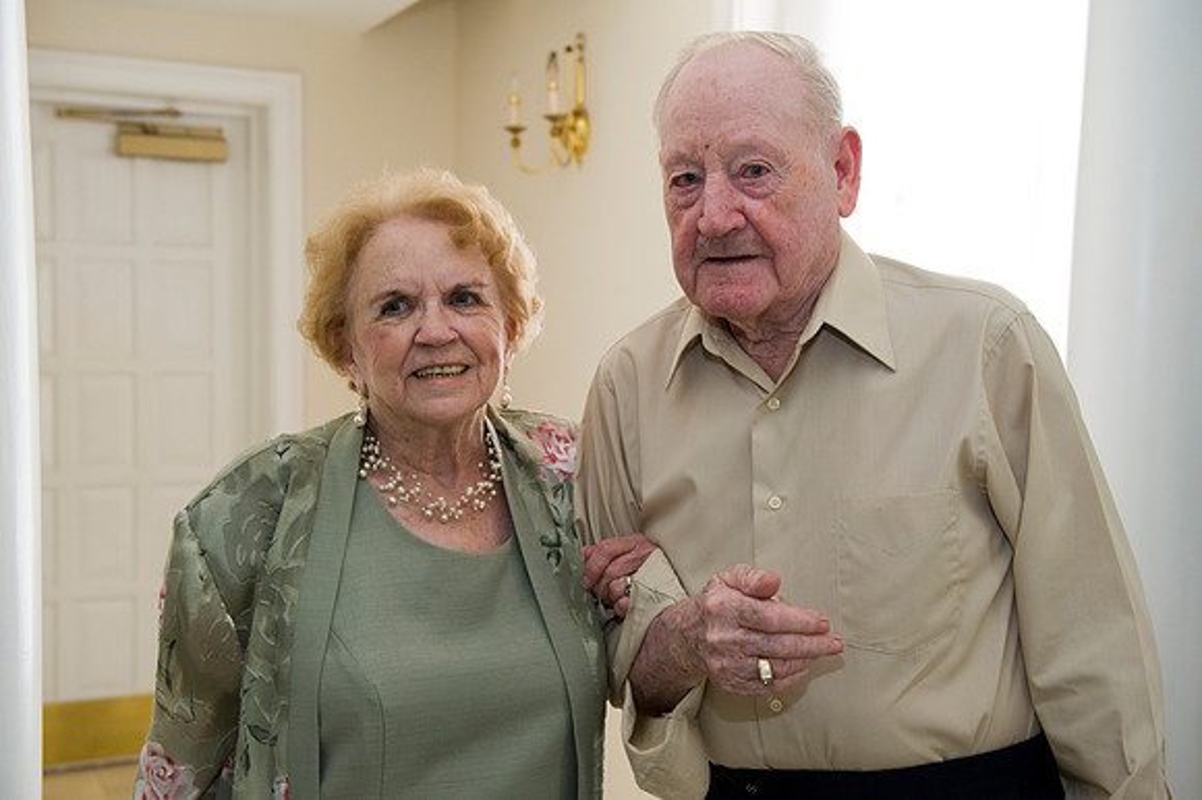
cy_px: 400
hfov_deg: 43.6
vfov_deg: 29.8
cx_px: 601
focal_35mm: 45
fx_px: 1502
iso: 1250
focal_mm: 45
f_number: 4
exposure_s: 1/60
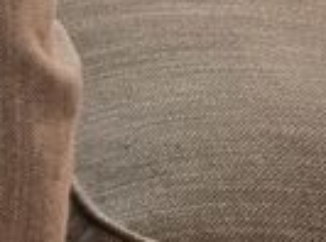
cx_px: -554
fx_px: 1841
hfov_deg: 8.8
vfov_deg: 7.4
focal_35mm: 196
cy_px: -154
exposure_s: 1/50
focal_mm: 5.4
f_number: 1.8
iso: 250
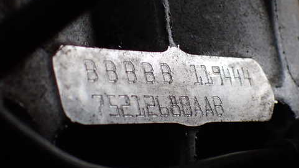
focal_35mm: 136
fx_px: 1078
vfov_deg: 8.9
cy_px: 86
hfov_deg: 15.8
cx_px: 177
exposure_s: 1/400
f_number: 4.9
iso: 800
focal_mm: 18
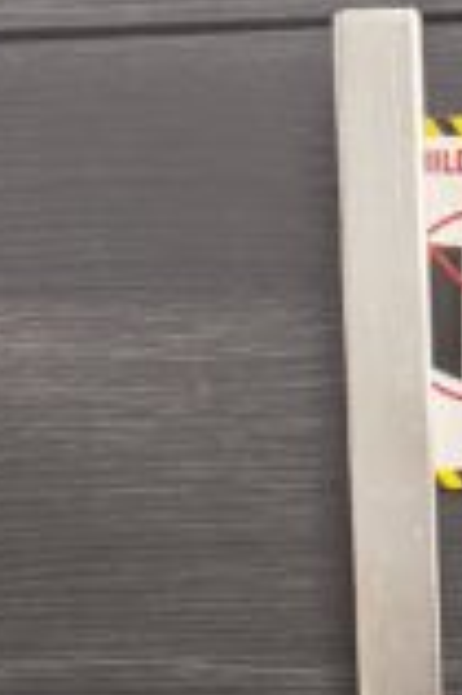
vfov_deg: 10.8
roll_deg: +3.1
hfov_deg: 8.4
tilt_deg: -14.8
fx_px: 3125
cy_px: 1676
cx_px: 497
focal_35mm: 162
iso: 320
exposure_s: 1/60
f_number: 1.78
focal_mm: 6.76
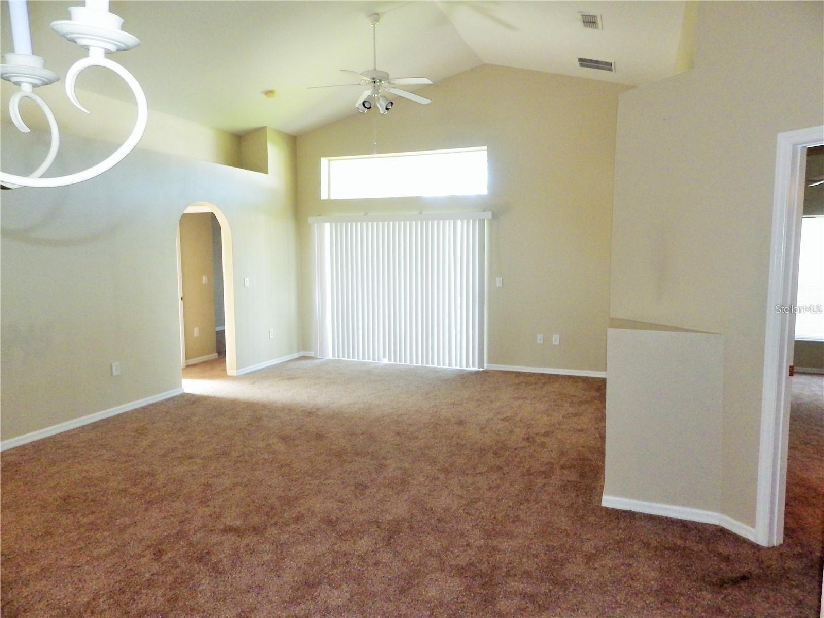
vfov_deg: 61.1
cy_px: 309
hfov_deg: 76.4
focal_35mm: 22
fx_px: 524
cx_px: 412
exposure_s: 1/45
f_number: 3.1
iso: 320
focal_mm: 4
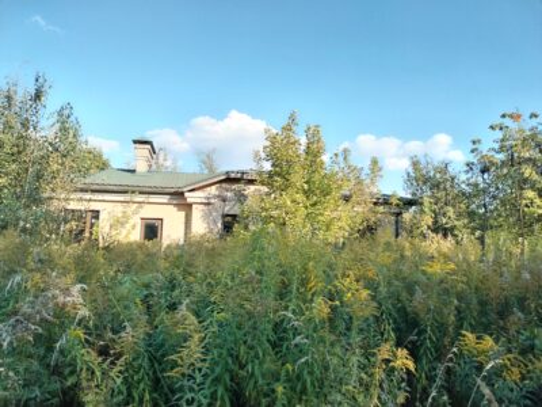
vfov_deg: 53.1
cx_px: 271
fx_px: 407
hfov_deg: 67.3
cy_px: 204
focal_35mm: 26
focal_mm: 4.75
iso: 100
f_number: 1.8
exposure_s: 1/347
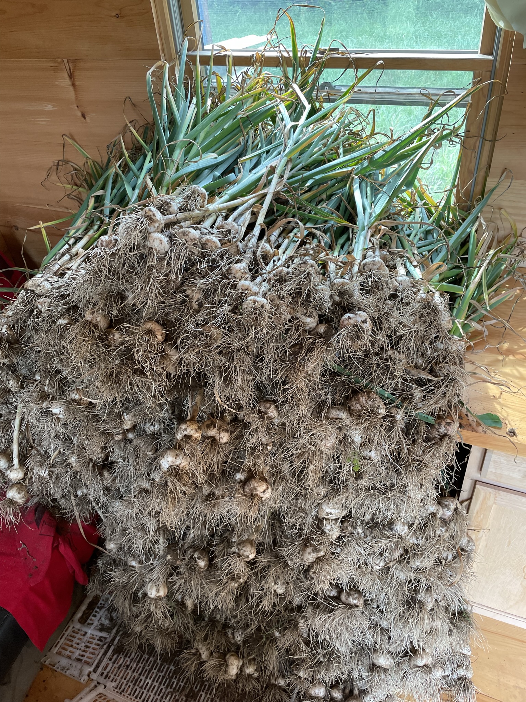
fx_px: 527
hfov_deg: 53.1
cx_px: 263
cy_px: 351
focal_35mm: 26
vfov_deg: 67.3
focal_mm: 4.2
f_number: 1.6
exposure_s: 1/107
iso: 125
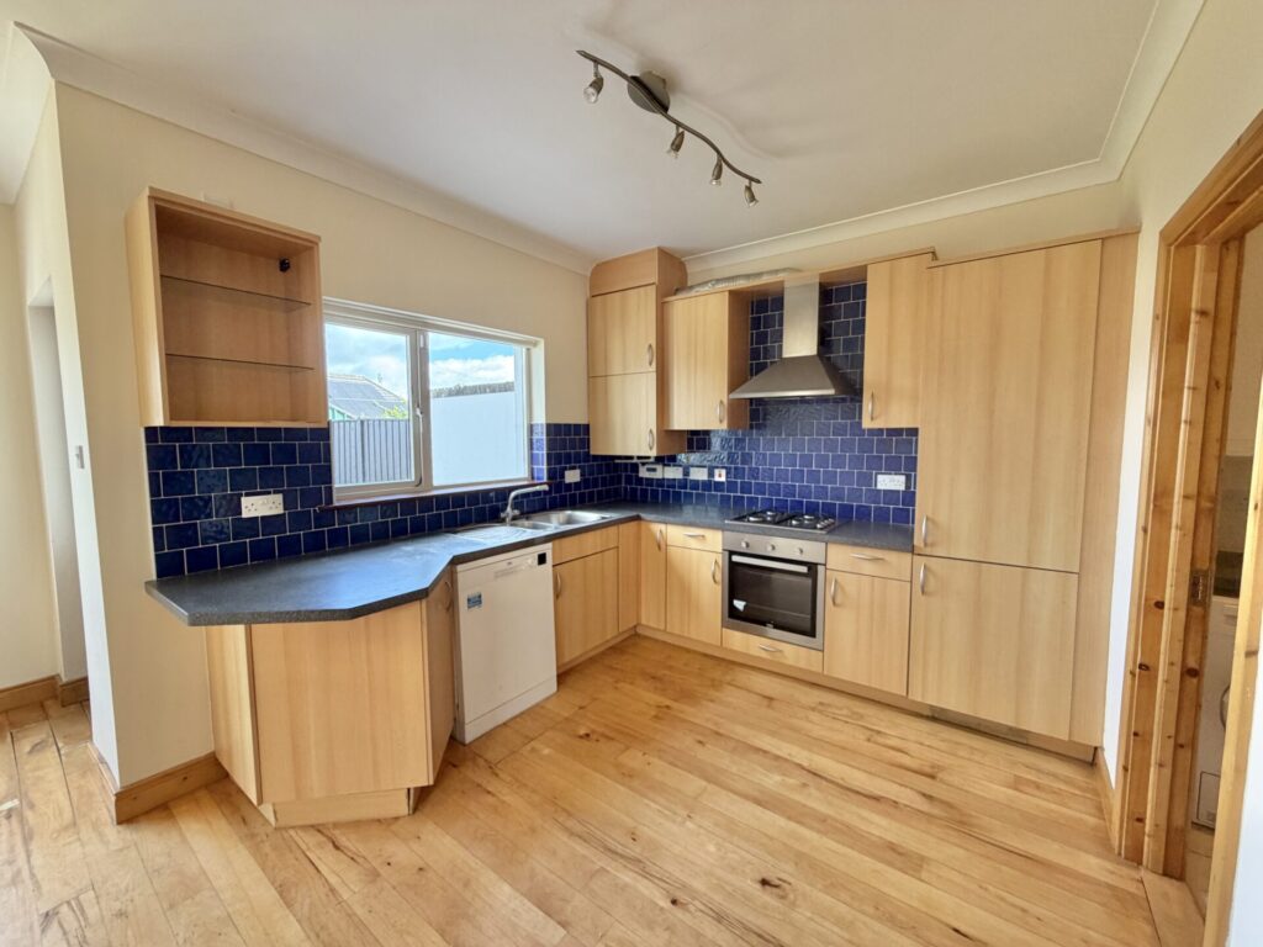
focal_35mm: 14
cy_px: 474
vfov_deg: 85.7
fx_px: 511
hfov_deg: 102.1
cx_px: 632
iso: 200
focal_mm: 2.22
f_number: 2.2
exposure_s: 1/121
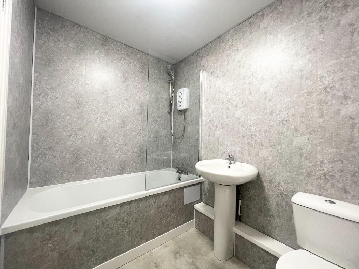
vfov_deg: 89.9
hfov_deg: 106.2
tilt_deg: +0.2
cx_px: 180
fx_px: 135
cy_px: 134
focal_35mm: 13
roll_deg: -1.2
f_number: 1.8
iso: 125
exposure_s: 1/50
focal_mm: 1.57
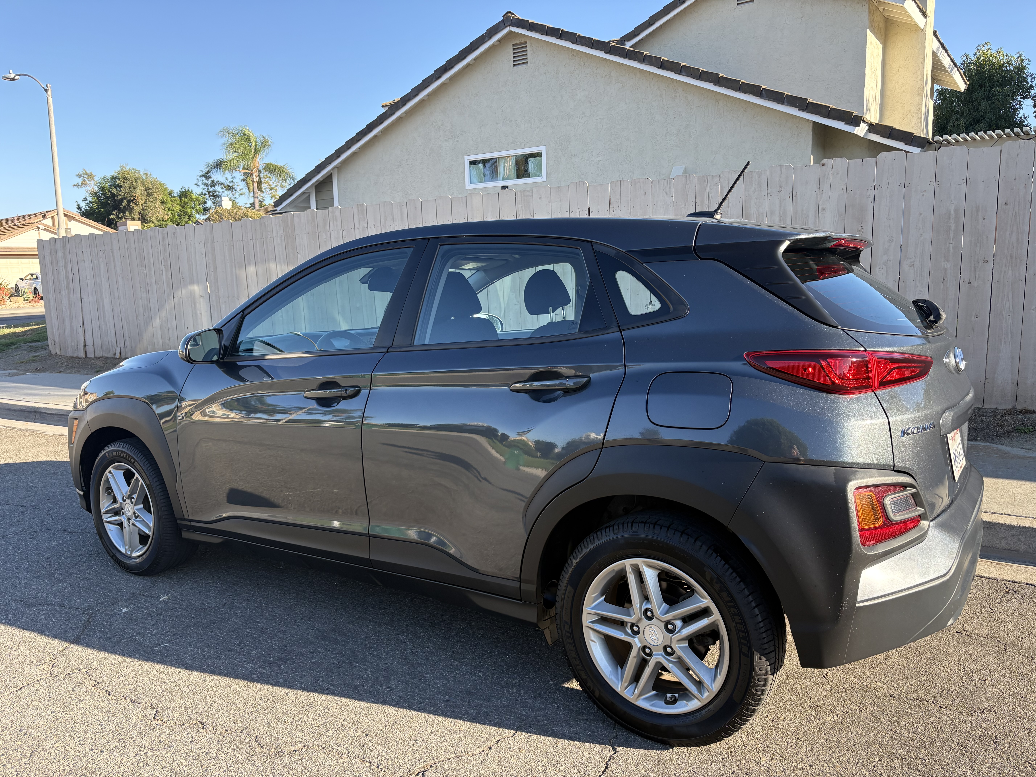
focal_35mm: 26
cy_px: 388
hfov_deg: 67.3
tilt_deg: -8.9
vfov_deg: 53.1
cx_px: 518
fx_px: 778
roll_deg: +2.6
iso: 64
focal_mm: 5.96
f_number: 1.6
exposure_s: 1/731
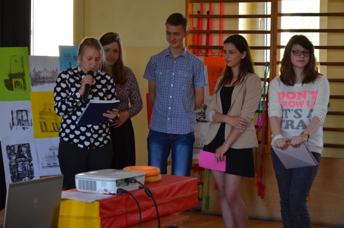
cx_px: 172
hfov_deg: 20.7
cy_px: 114
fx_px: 944
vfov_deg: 13.8
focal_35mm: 99
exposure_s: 1/60
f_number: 5.3
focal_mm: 66
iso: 720
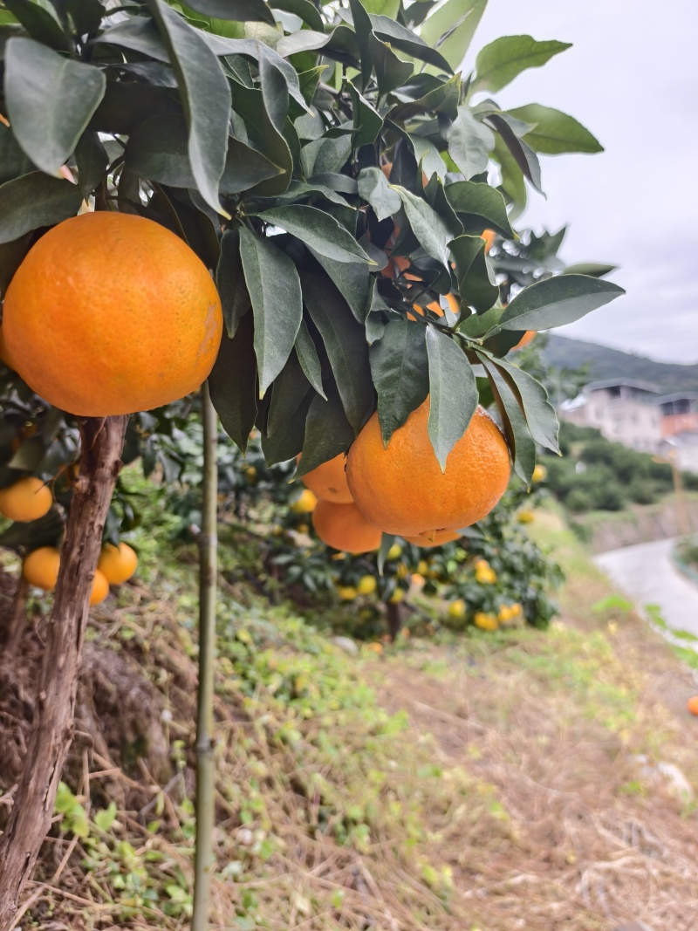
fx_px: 618
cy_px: 466
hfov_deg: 58.9
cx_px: 349
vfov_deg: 73.9
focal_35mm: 23
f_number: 1.57
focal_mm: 5.6
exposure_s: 1/1000
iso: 81
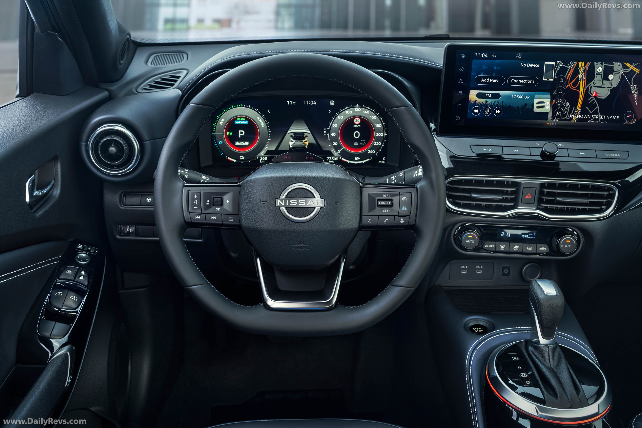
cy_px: 214
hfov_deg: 54.4
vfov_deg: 37.8
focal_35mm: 35
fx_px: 624
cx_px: 321
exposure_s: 1/2.5
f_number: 8
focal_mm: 35
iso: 100
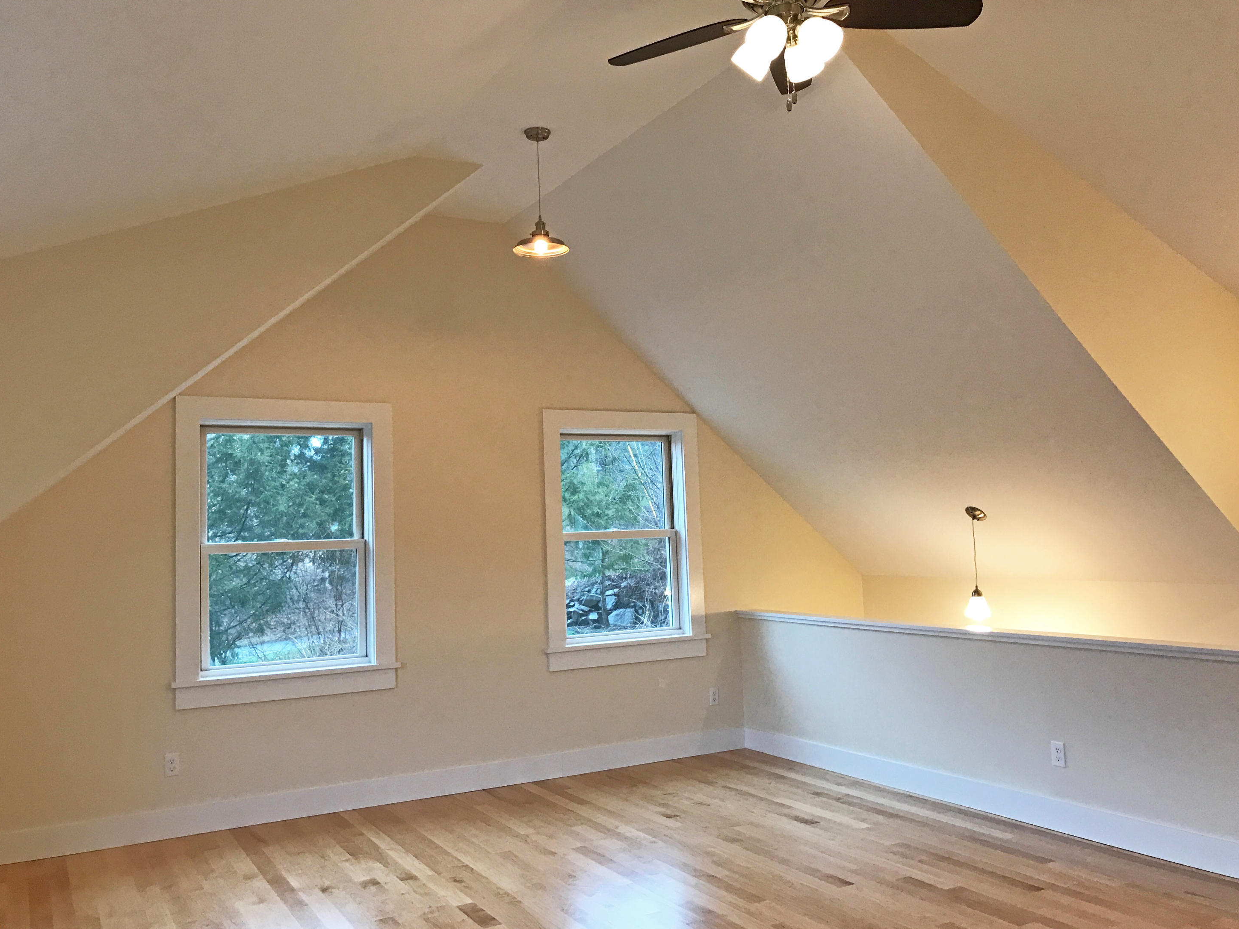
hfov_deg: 61.7
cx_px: 605
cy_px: 475
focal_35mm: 29
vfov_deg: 48.2
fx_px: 1038
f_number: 1.8
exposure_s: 1/24
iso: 40
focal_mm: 3.99
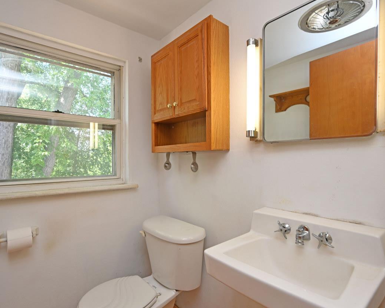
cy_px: 161
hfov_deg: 83.1
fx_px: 217
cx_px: 177
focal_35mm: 19
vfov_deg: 70.8
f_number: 4.5
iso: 200
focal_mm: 14
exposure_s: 1/80
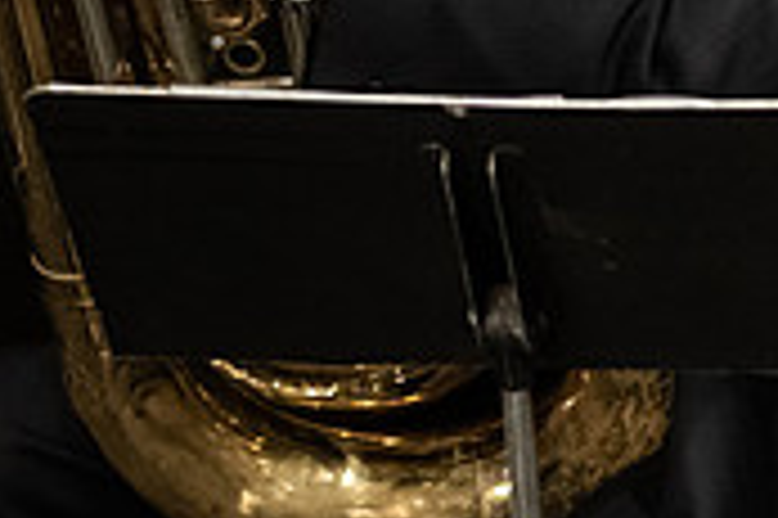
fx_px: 21698
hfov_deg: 2.1
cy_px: -259
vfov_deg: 1.4
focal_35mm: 1005
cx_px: 863
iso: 5000
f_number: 3.2
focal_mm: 300
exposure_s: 1/320
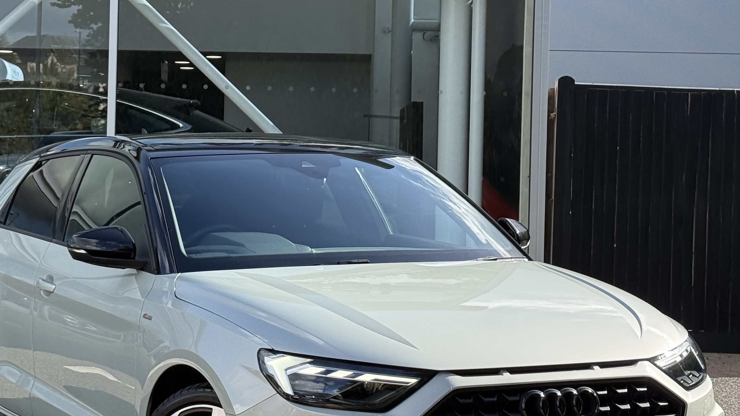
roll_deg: -0.3
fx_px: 1785
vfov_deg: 13.3
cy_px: 149
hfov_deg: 23.3
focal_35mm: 91
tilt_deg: +1.2
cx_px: 242
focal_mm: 6.76
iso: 80
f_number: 1.78
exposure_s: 1/1838
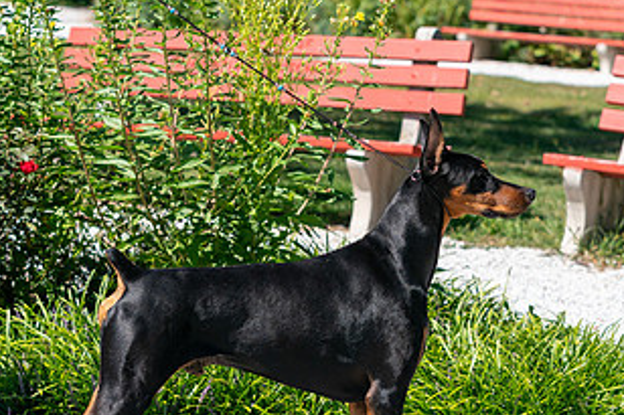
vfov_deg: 10.4
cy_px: 205
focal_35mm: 132
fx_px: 2287
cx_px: 316
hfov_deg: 15.5
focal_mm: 70
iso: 320
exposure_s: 1/2500
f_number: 3.5
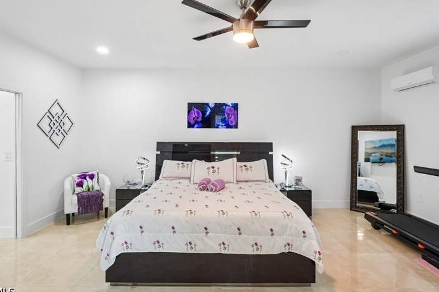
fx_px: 219
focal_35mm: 18
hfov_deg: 90.0
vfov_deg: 67.2
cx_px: 220
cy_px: 134
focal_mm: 16
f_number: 8
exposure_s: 1/15
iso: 400
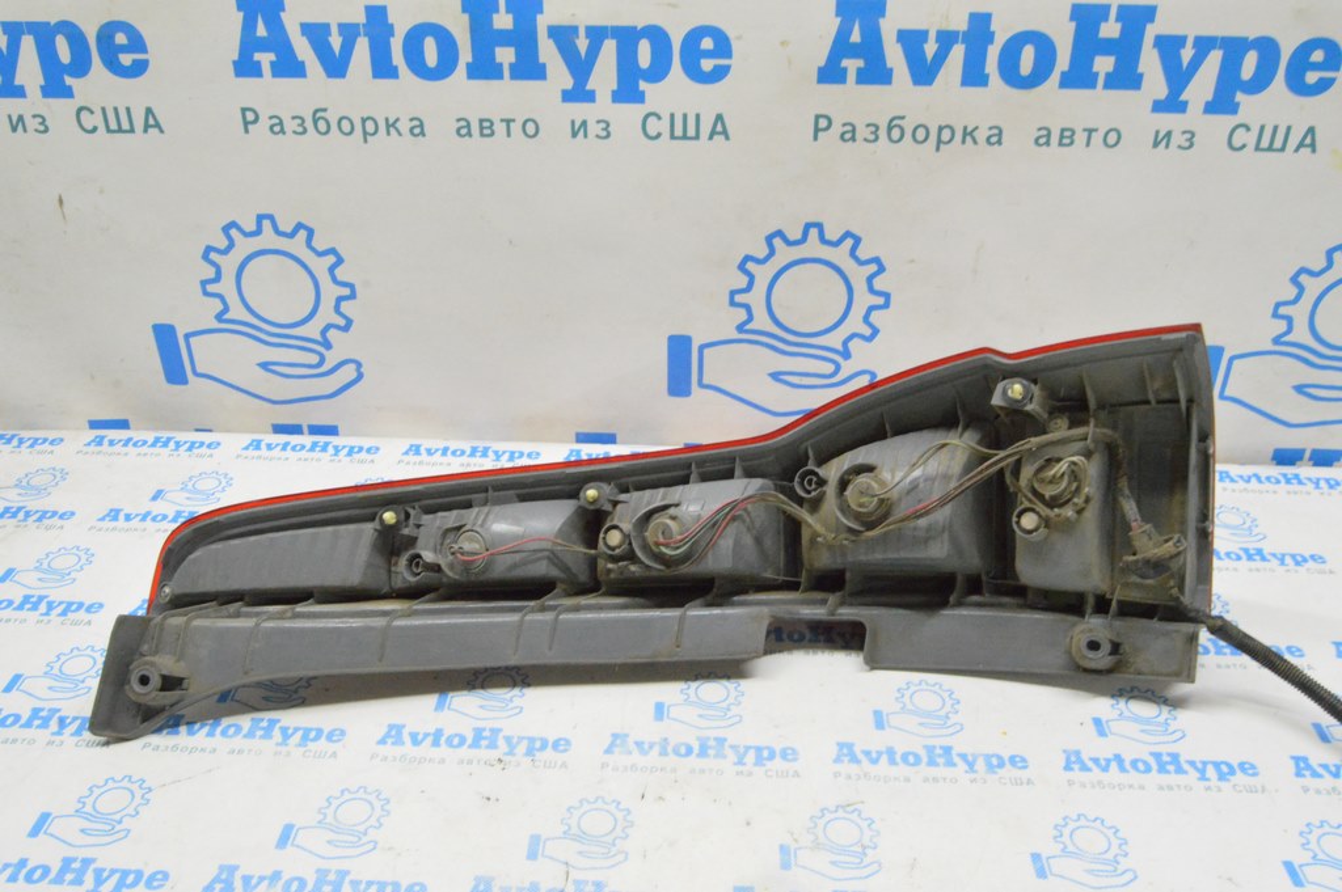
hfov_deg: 57.3
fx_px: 1229
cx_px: 671
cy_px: 446
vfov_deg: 39.9
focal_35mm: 33
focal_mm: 22
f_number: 20
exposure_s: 1/15
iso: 6400
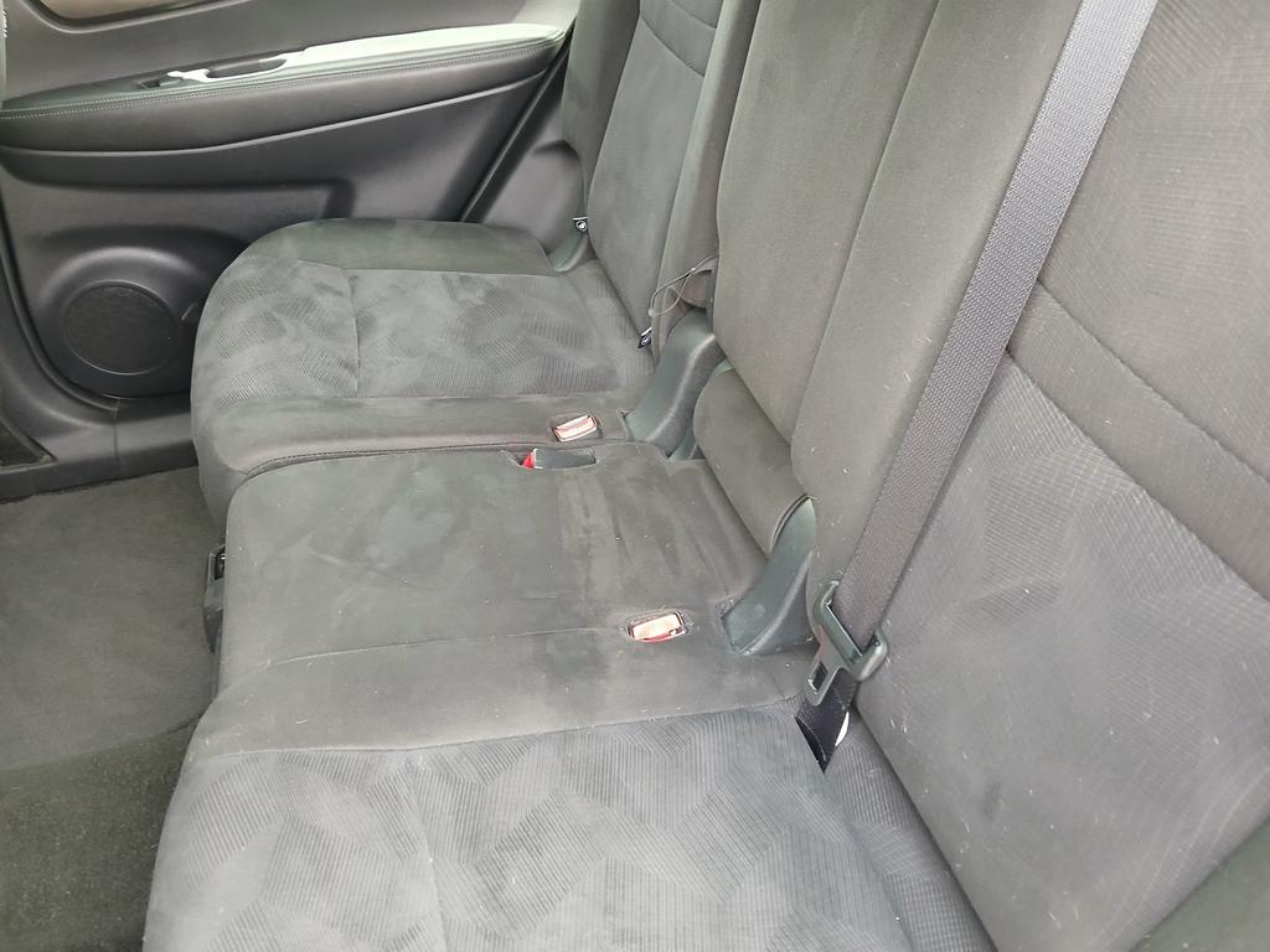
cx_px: 635
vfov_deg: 53.1
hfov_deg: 67.3
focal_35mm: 26
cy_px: 476
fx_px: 954
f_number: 1.8
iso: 200
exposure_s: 1/40
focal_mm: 3.98
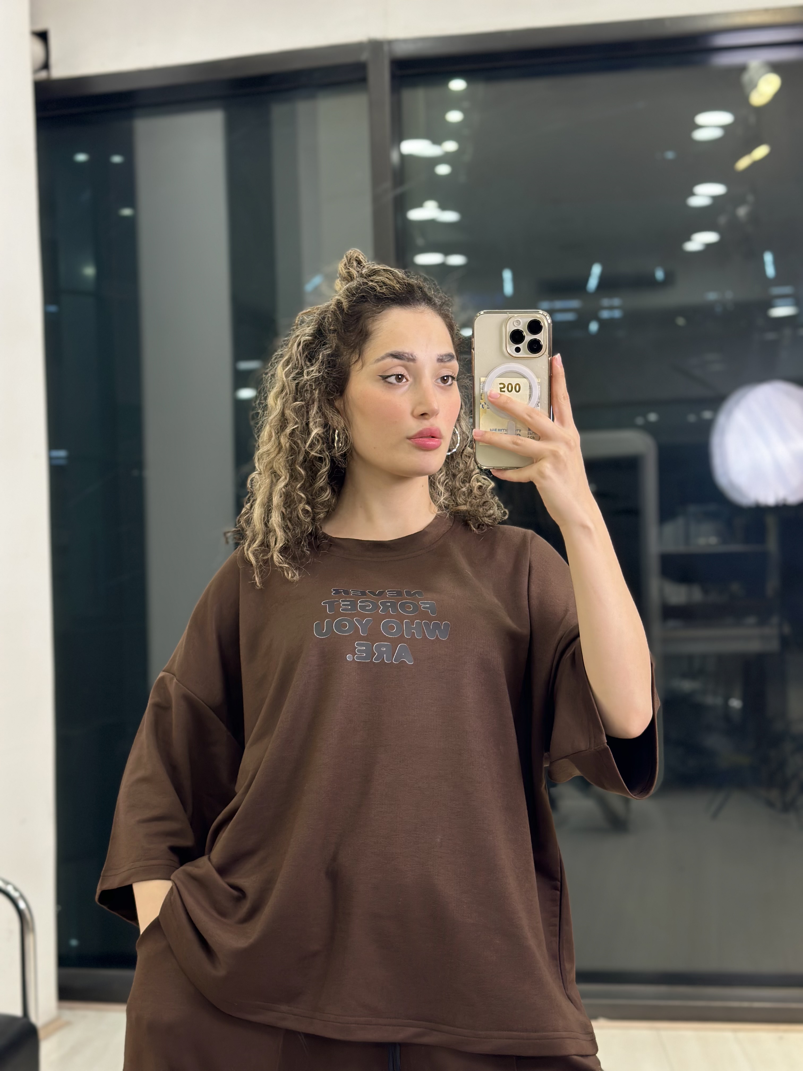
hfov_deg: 30.3
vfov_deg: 39.7
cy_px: 536
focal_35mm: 48
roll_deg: +2.3
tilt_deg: -13.4
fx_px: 1485
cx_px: 402
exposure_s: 1/100
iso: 64
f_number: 1.78
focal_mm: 6.86
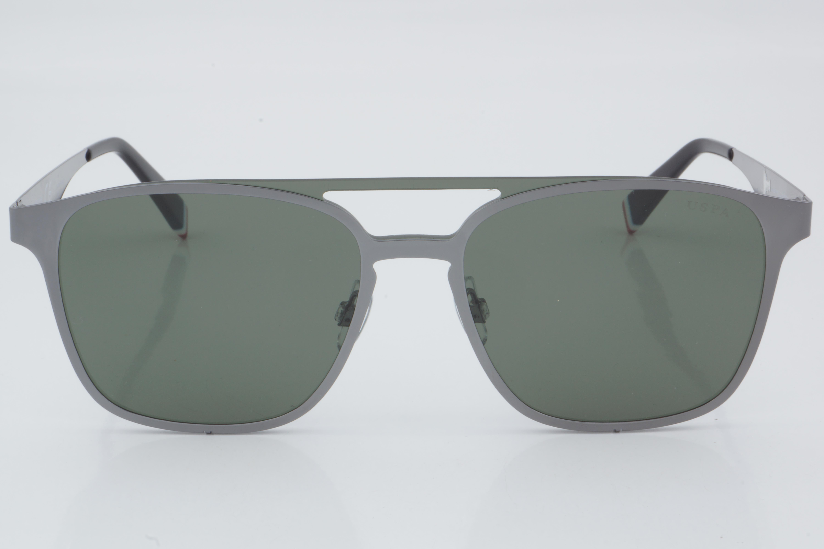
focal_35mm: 82
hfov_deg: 24.6
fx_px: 1888
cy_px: 274
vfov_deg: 16.6
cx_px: 412
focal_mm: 55
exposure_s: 1/3
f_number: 32
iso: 100
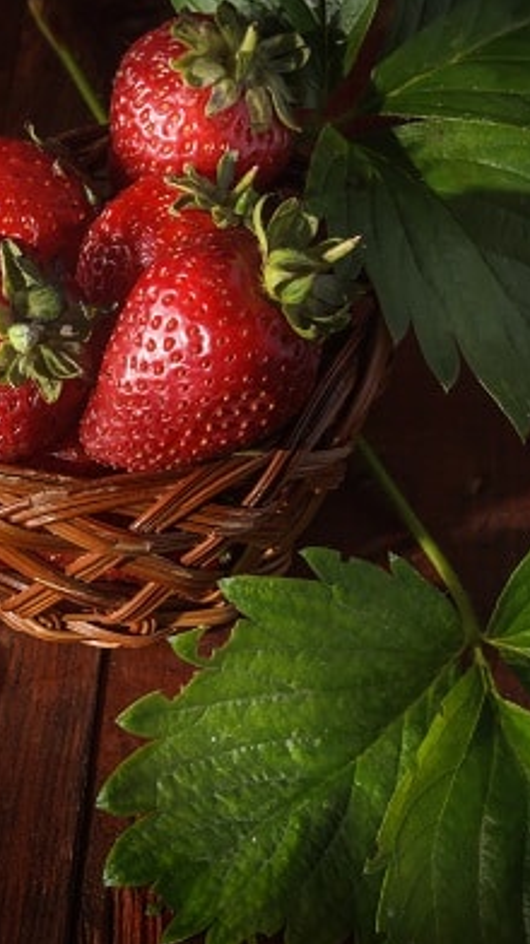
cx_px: 87
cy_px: 471
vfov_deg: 22.2
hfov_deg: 12.5
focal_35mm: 96
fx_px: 2403
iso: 200
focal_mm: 40
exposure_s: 1/180
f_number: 11
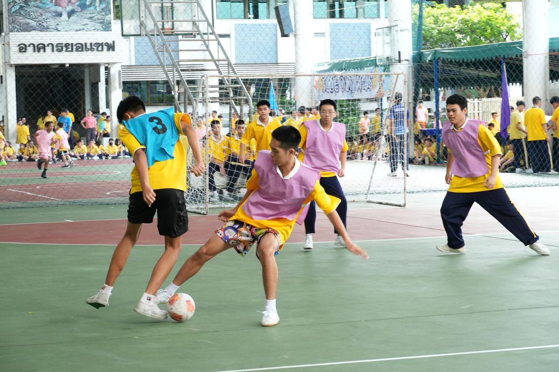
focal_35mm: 104
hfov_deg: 19.7
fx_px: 1607
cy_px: 186
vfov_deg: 13.2
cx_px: 280
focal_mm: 69
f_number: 6.3
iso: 2000
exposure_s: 1/320
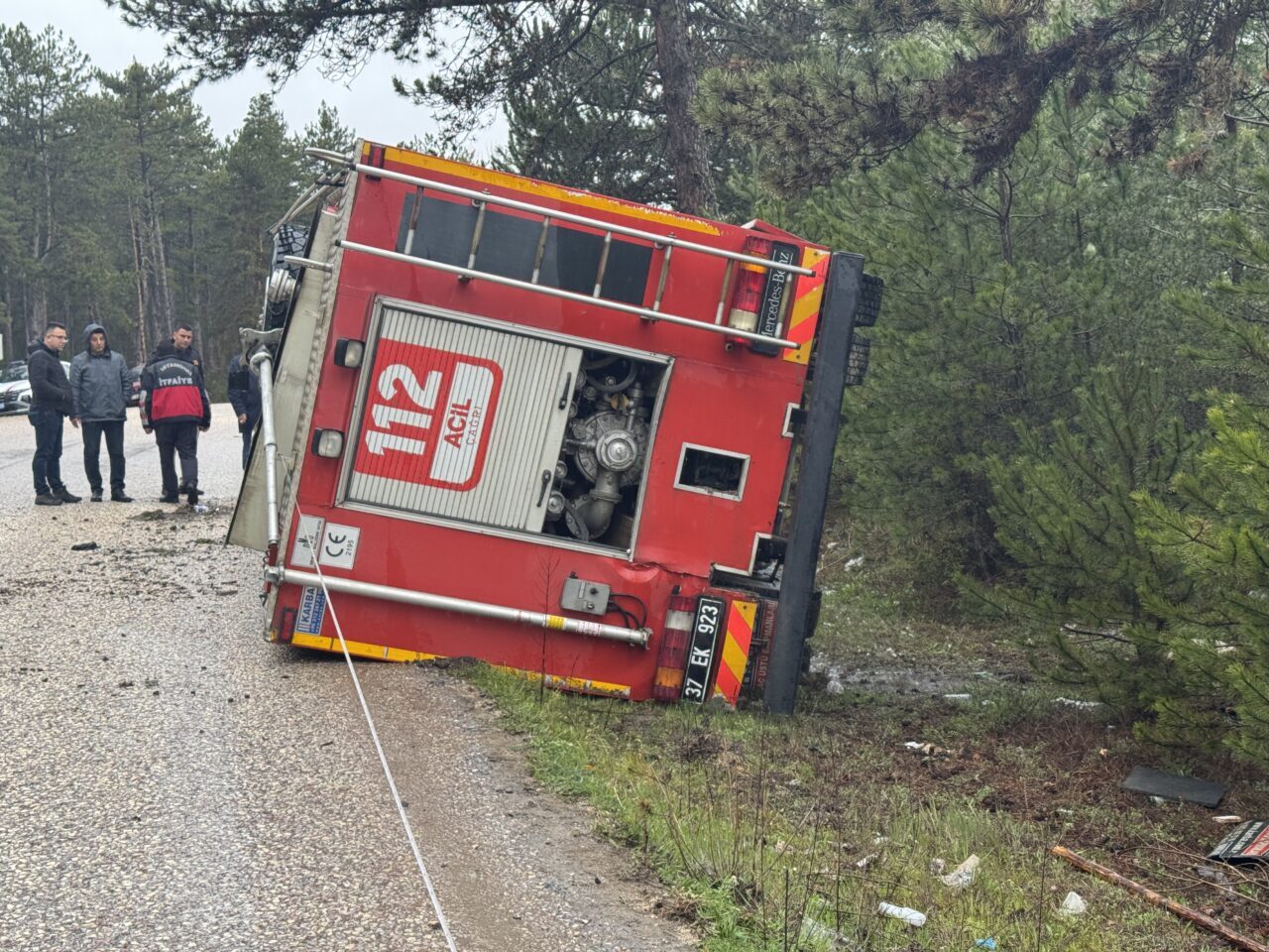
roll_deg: +1.8
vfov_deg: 30.3
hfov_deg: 39.7
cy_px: 476
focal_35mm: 48
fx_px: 1760
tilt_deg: -0.4
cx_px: 634
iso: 64
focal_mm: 6.76
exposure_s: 1/121
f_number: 1.78
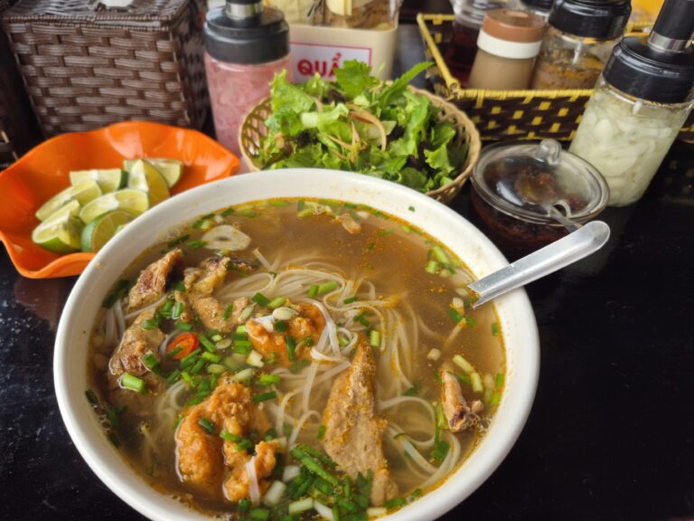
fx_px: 461
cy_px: 260
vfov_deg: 58.9
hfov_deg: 73.9
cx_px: 347
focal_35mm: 23
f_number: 1.8
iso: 40
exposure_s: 1/180
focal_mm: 5.4
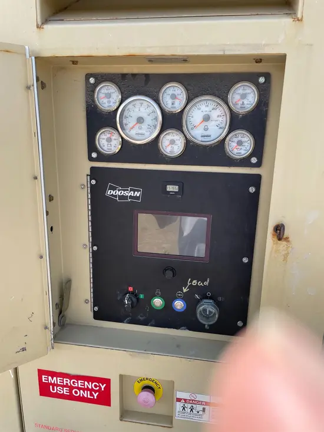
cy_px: 216
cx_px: 162
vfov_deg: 67.3
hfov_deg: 53.1
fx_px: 324
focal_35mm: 26
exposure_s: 1/1261
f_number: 1.6
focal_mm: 4.2
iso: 32
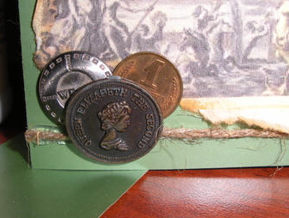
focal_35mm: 48
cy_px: 101
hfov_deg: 39.6
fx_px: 401
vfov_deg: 30.3
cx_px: 153
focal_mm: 6.3
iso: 64
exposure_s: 1/60
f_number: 5.6
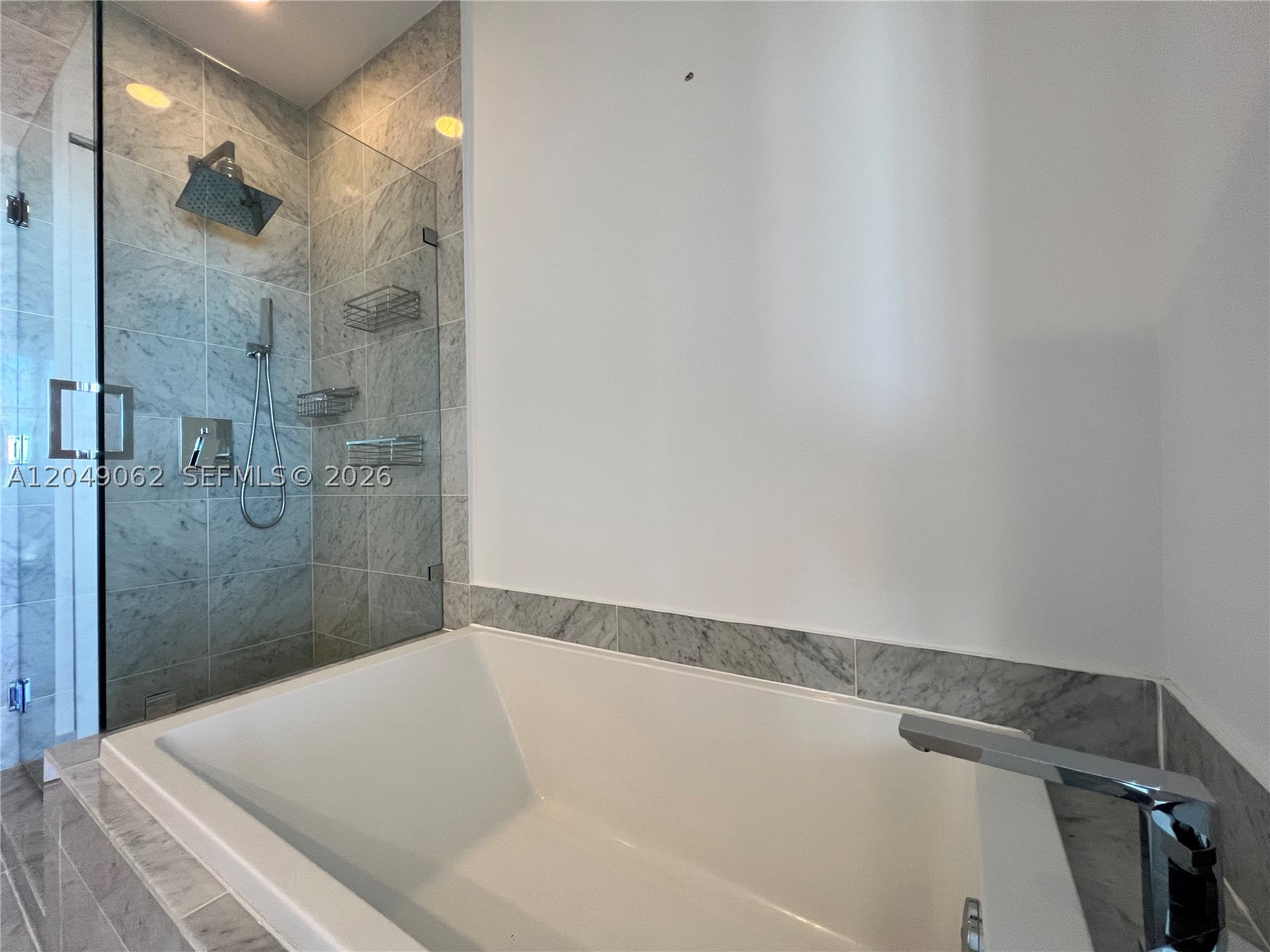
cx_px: 635
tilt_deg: +0.2
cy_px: 476
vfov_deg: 89.9
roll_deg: +1.5
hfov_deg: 106.2
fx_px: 477
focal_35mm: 13
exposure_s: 1/60
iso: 125
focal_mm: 1.57
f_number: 1.8
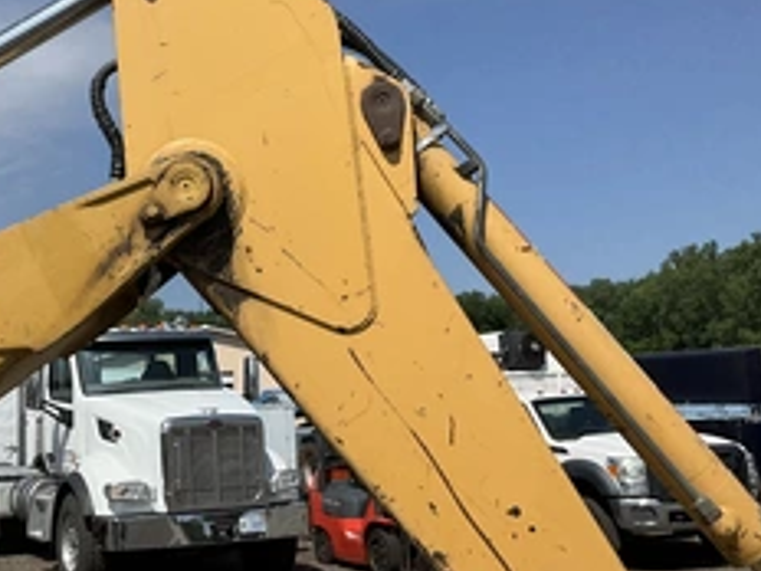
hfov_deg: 37.3
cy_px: 184
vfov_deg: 28.9
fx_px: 1099
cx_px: 190
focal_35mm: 50
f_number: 1.8
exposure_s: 1/2667
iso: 25
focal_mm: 3
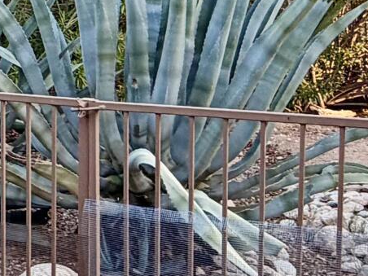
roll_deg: +1.2
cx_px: -92
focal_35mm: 93
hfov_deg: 19.6
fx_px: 989
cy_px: 90
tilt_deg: -6.8
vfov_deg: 15.9
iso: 40
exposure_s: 1/144
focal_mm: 2.22
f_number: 2.2
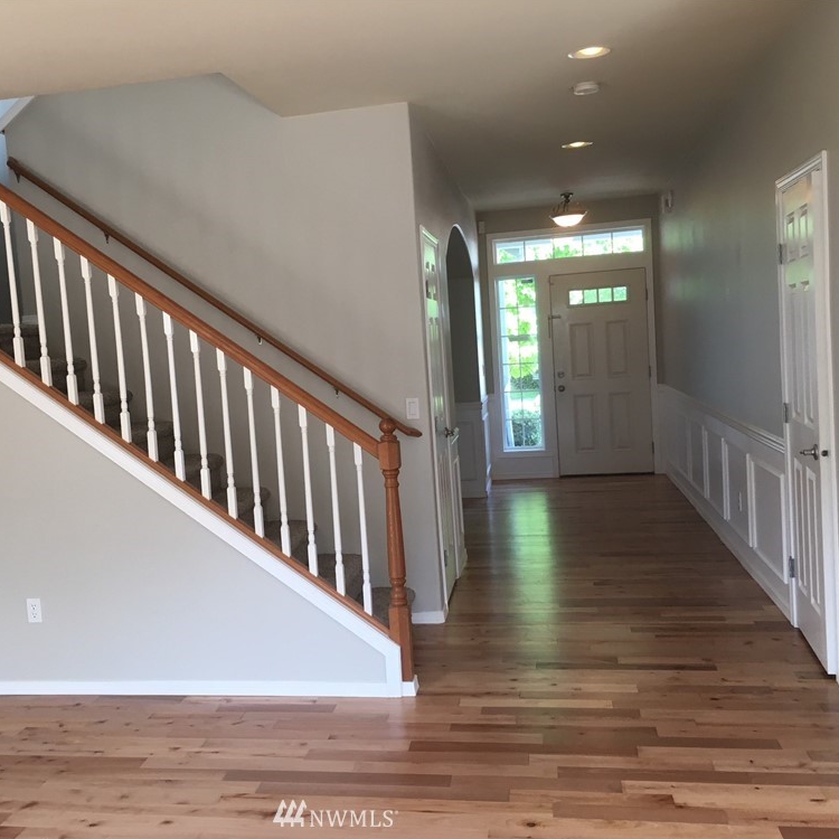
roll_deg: +3.8
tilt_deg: -4.5
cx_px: 336
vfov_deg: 47.2
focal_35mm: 35
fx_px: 960
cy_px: 426
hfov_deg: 47.0
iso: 25
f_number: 2.2
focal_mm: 4.15
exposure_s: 1/40
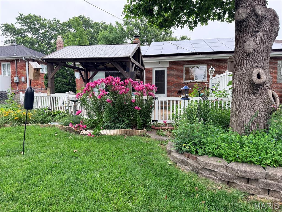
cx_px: 141
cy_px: 106
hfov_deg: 71.6
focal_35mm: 24
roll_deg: +0.5
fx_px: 196
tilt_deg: -3.8
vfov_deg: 56.8
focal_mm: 6.76
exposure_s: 1/243
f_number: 1.78
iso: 125
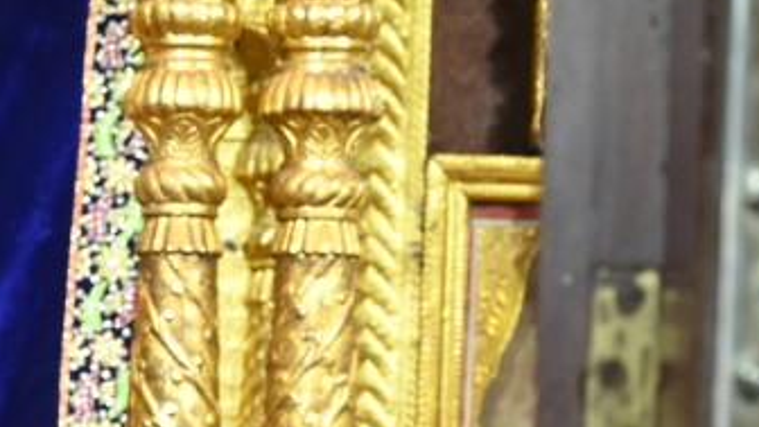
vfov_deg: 5.4
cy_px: 694
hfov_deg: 9.3
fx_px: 4468
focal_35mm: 222
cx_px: -594
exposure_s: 1/160
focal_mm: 44
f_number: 4
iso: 1250
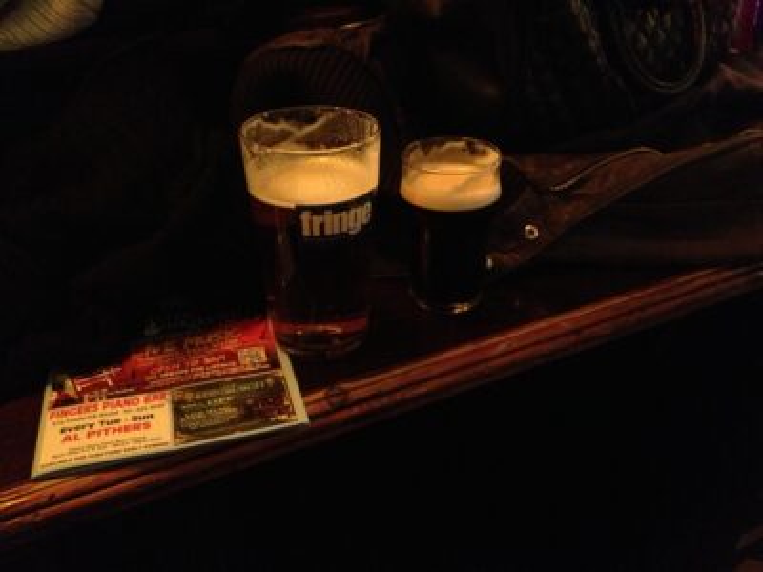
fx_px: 771
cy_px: 286
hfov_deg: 52.6
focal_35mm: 35
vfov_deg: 40.7
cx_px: 382
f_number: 2.4
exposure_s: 1/15
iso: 800
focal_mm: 4.28
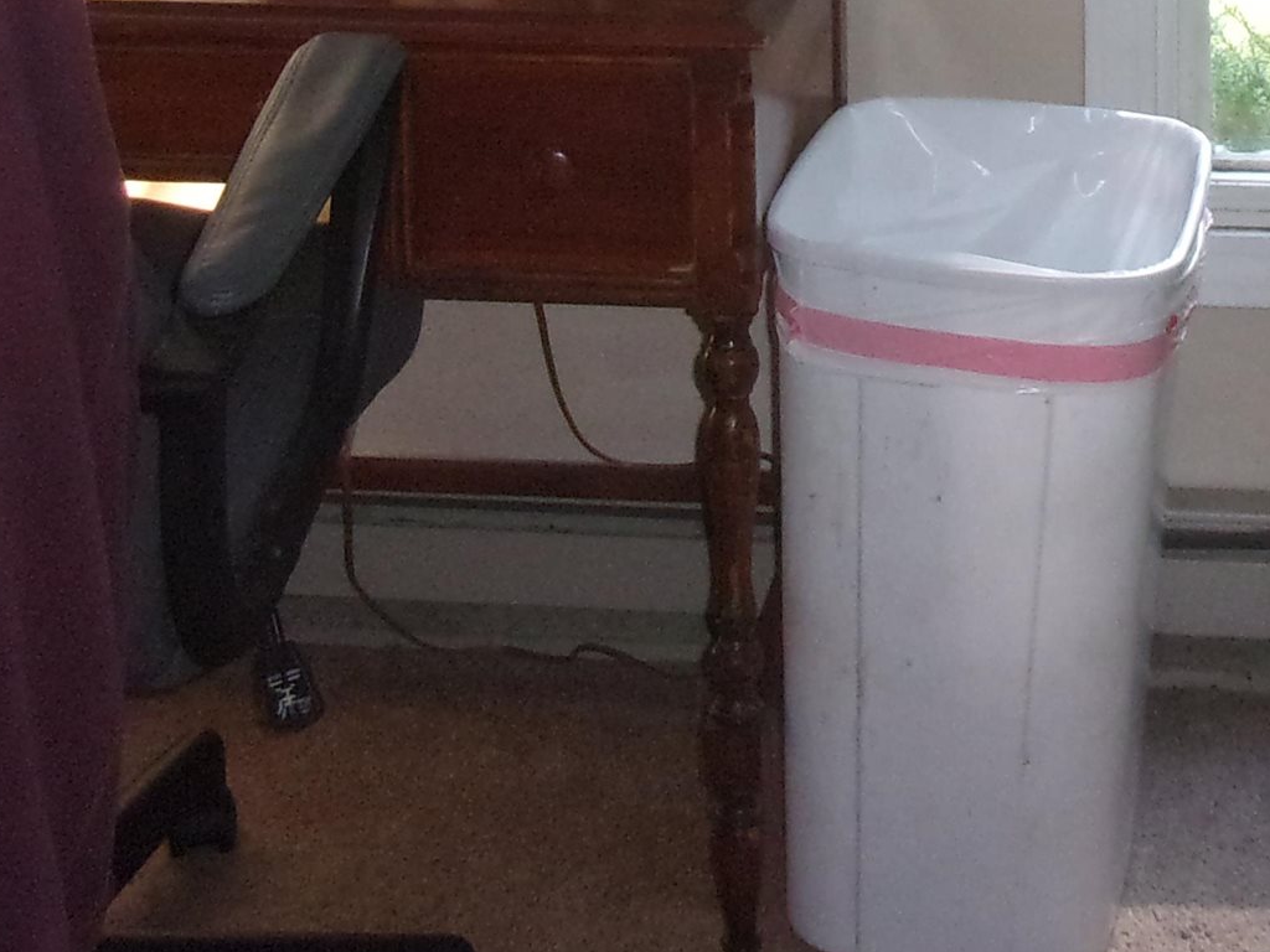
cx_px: 955
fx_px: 3082
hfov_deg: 23.1
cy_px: -405
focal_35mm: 84
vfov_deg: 16.3
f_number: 3.9
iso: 250
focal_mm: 5.1
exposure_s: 1/34
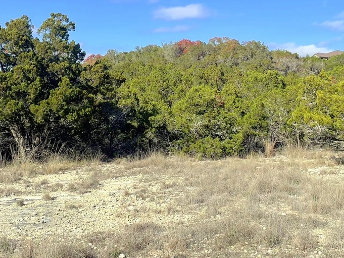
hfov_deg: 34.8
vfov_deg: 26.4
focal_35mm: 55
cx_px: 206
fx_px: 547
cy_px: 79
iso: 32
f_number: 1.6
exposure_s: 1/3401
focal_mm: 4.2
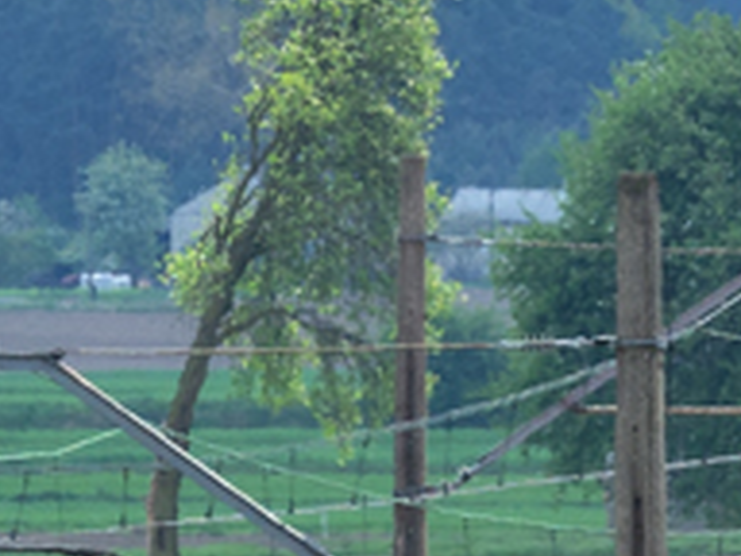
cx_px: 394
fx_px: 19309
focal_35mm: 902
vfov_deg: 1.6
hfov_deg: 2.2
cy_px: 793
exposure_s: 1/400
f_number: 8
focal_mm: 75
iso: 125
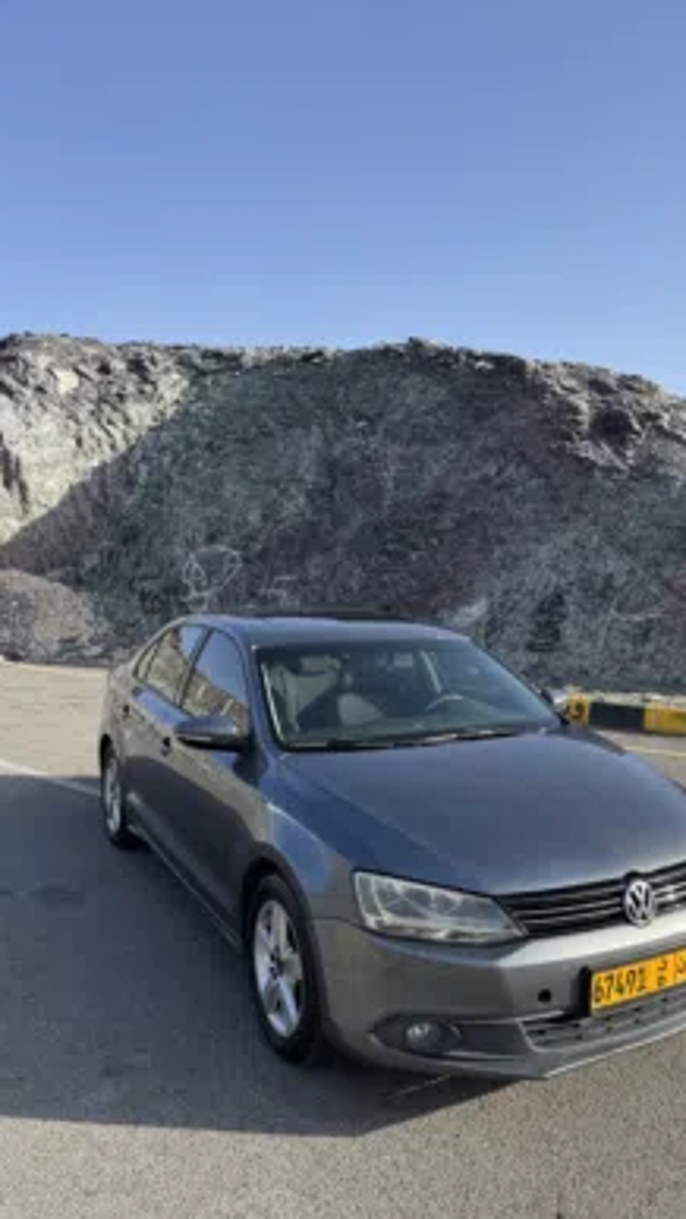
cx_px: 431
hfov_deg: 42.6
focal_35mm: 27
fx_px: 872
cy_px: 627
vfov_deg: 69.8
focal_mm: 6.76
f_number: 1.78
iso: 80
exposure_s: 1/2252
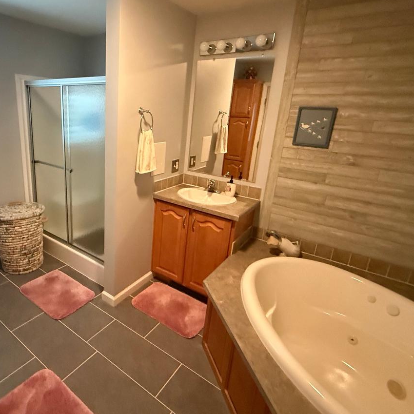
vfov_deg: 72.0
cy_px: 189
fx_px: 284
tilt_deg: -15.3
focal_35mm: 21
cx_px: 135
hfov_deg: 69.9
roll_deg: -2.0
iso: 1250
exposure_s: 1/60
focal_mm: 2.22
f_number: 2.2
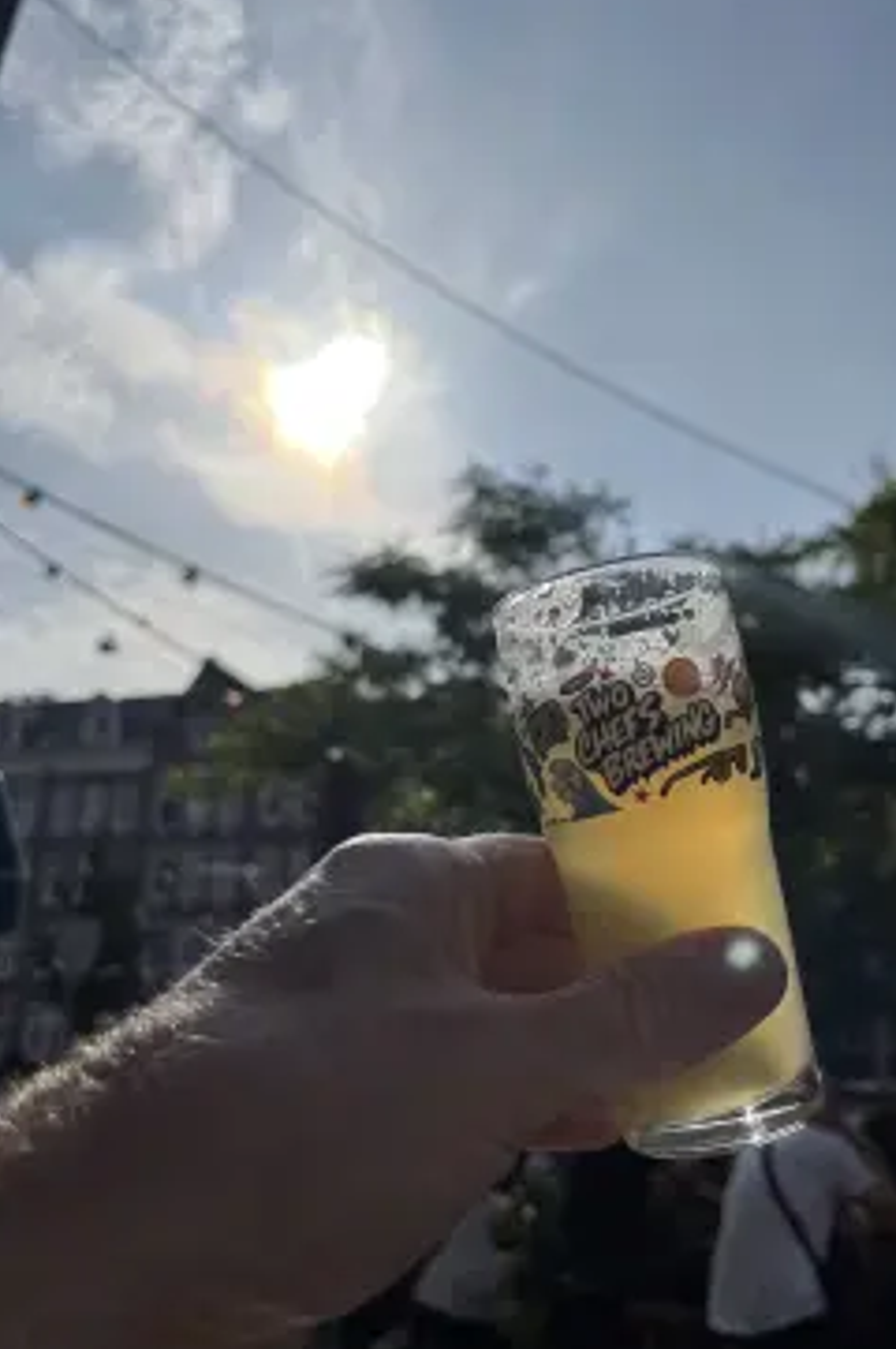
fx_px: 1122
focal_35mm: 30
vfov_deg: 62.0
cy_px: 658
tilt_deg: +17.5
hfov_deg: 43.3
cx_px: 549
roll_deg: -0.9
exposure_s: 1/17241
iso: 50
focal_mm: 5.1
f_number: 1.6
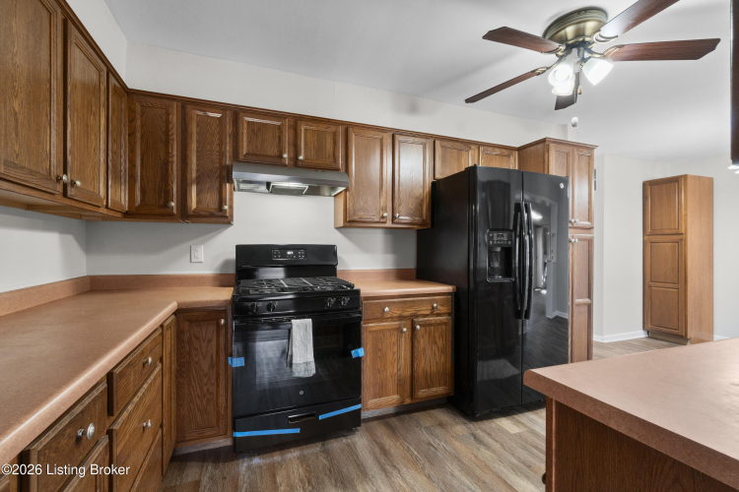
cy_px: 246
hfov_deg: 100.4
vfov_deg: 77.3
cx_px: 370
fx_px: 308
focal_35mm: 15
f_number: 11
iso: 400
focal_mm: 10
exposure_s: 1/1.25
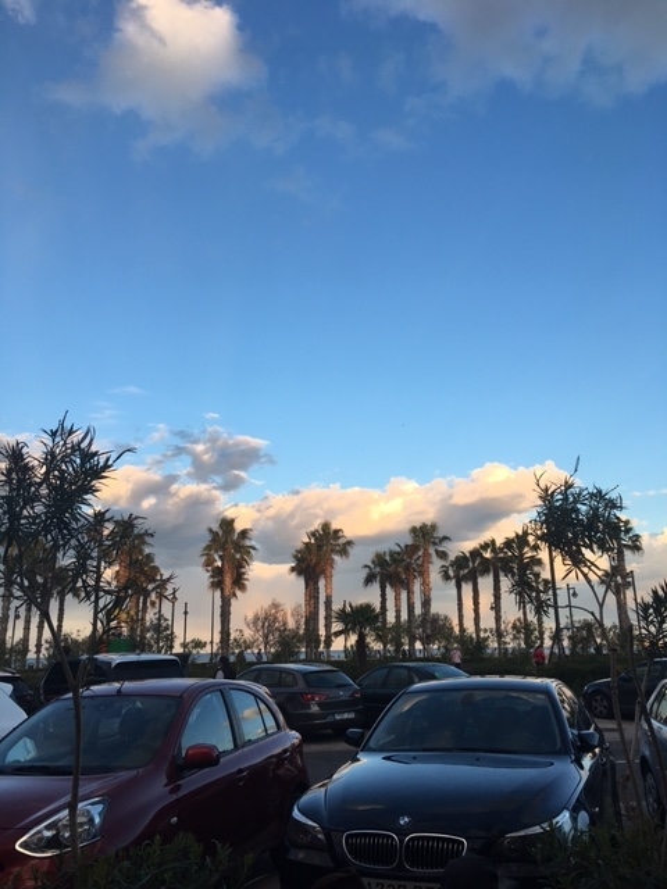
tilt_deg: +15.4
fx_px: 745
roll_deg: +3.3
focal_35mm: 29
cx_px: 334
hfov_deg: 48.2
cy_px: 444
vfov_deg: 61.7
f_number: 2.2
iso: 25
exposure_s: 1/284
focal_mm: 4.15
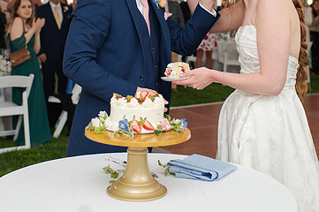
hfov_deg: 31.9
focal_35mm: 63
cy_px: 52
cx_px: 152
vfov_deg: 21.3
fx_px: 558
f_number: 3.2
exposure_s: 1/200
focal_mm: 35
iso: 800
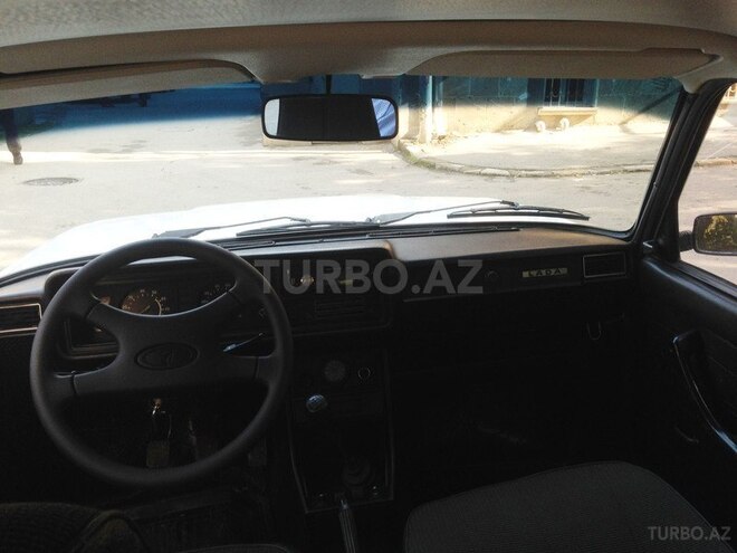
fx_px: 703
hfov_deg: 55.4
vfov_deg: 42.9
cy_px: 276
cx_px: 368
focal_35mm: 33
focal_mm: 4.12
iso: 64
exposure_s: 1/120
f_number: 2.4
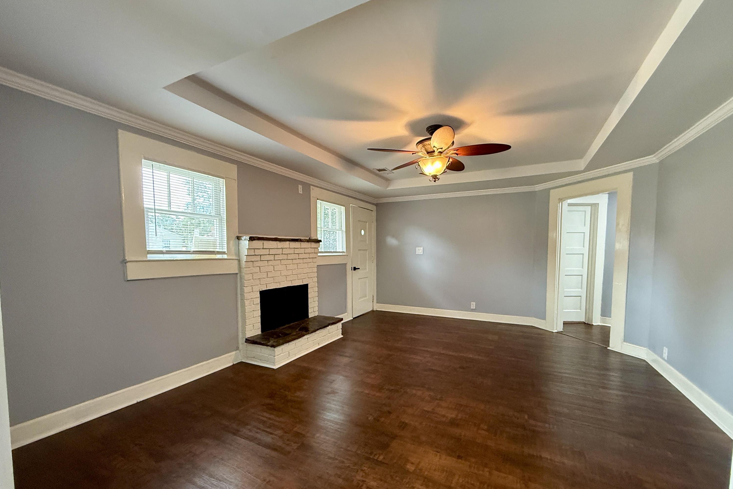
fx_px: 305
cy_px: 270
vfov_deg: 77.1
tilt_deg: -3.9
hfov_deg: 100.4
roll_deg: -0.9
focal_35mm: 15
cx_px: 368
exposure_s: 1/60
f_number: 2.2
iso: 400
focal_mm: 2.22
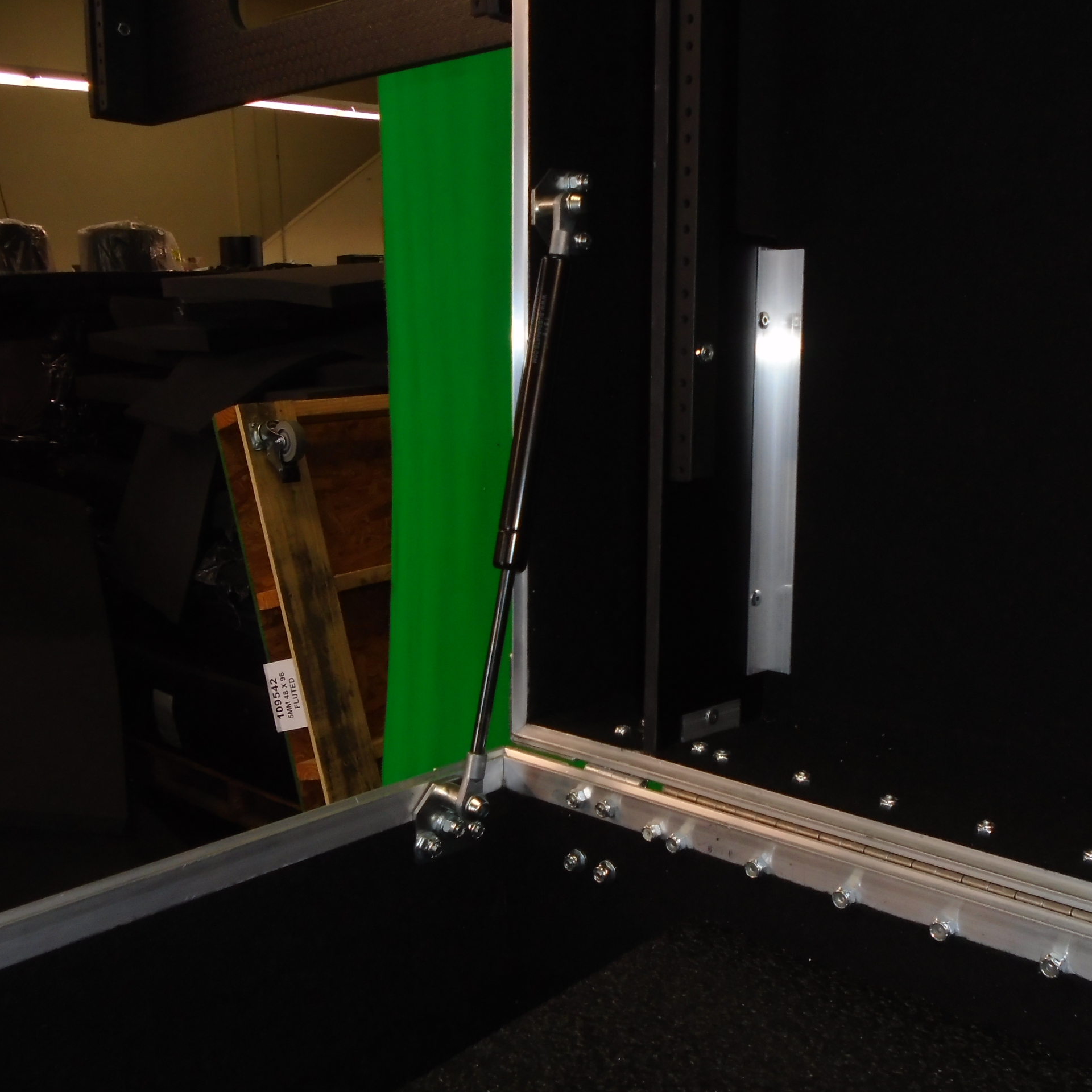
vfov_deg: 44.9
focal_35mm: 37
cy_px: 541
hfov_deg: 44.6
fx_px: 1321
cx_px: 672
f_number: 3.5
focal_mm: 5.5
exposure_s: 1/40
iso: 200
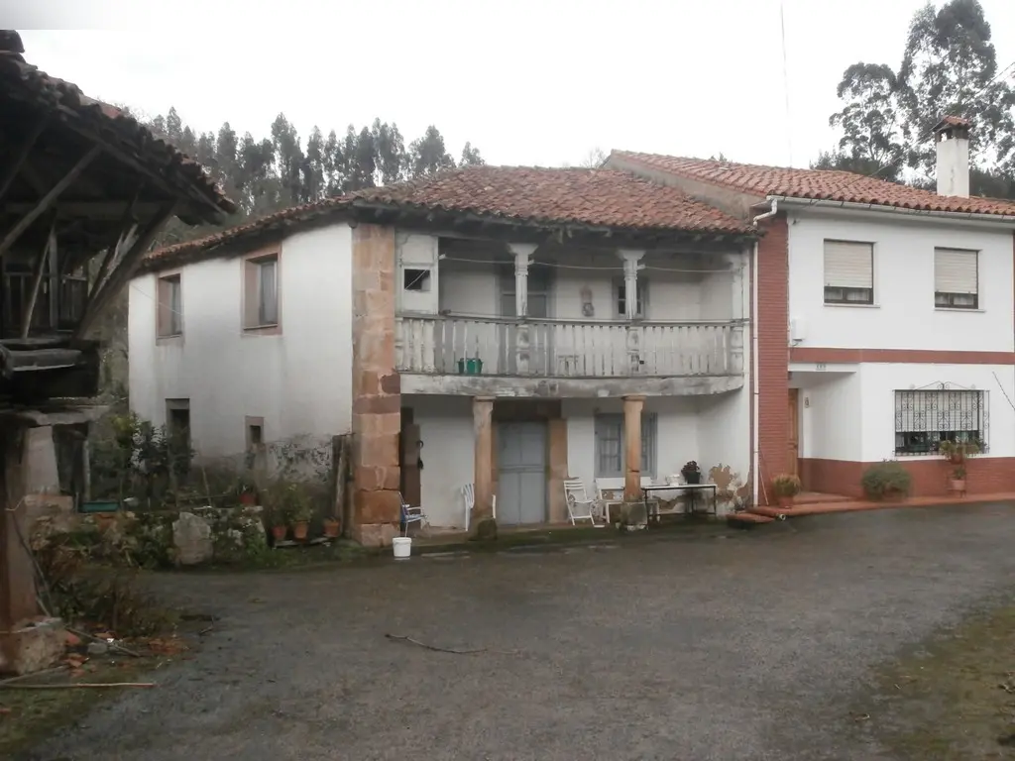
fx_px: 1114
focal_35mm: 38
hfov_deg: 49.0
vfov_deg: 37.7
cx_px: 508
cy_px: 380
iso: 500
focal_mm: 6.67
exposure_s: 1/500
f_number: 3.9
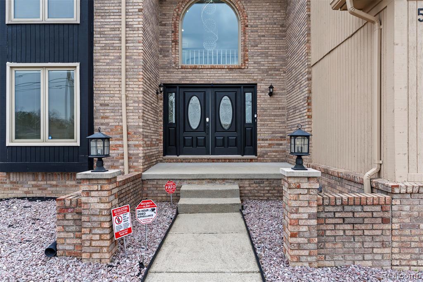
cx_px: 212
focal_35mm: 25
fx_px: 294
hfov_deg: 71.5
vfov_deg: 51.3
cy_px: 141
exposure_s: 1/6
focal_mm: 25
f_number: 8
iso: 100
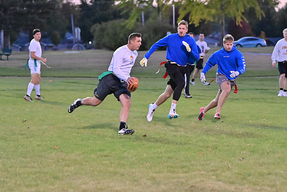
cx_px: 144
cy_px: 96
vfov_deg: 8.0
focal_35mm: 172
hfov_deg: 11.9
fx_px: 1371
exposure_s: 1/400
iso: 6400
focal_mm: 115
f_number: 4
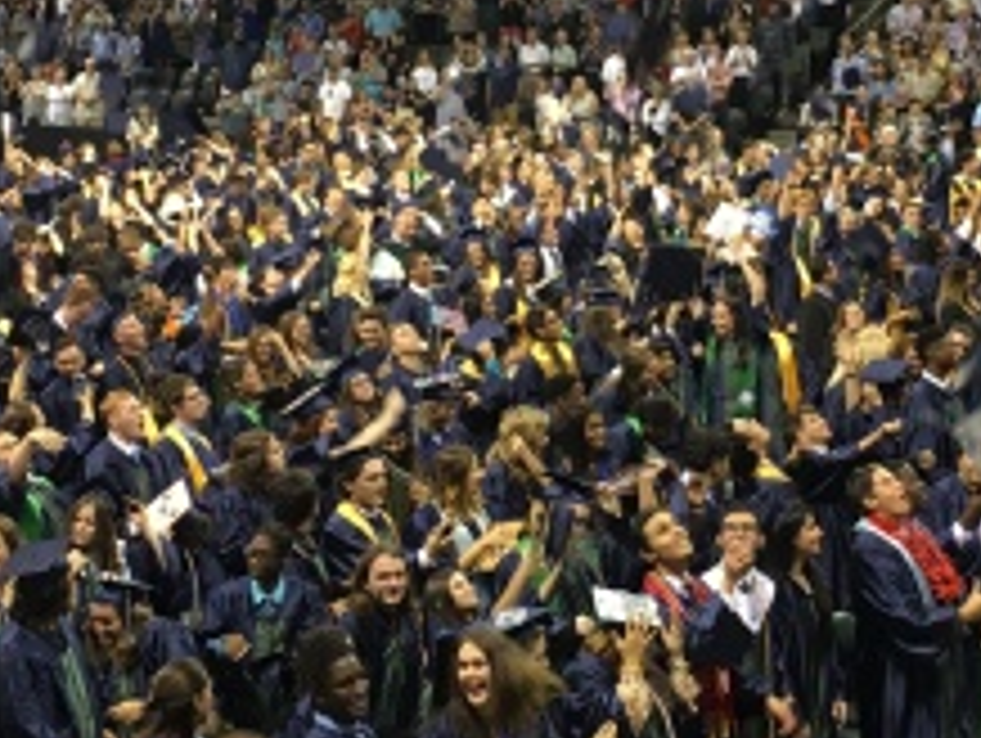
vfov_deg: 17.2
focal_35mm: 85
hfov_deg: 23.0
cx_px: 544
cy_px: 126
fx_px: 2412
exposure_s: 1/30
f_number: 2.2
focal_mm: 4.15
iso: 64
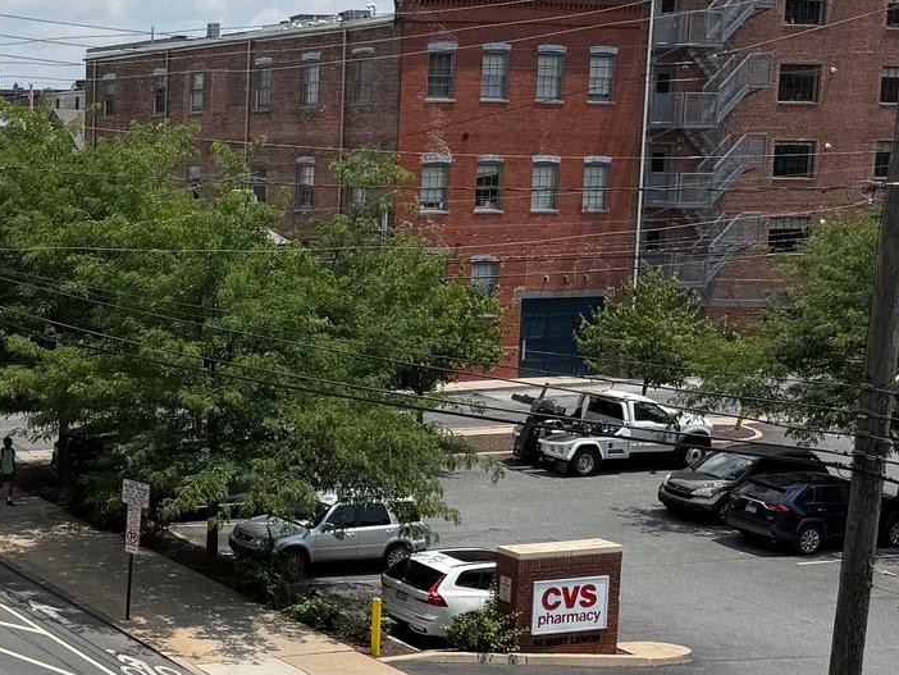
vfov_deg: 21.0
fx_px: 1819
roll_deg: +0.2
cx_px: -177
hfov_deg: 25.1
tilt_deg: -7.5
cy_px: 398
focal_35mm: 70
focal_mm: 6.76
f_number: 1.78
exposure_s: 1/5319
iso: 80
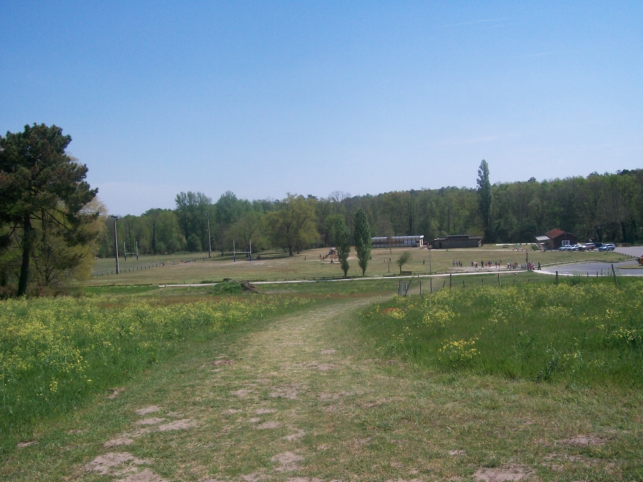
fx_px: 669
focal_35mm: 36
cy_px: 241
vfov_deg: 39.7
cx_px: 322
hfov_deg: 51.4
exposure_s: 1/800
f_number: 4.8
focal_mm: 6
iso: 80
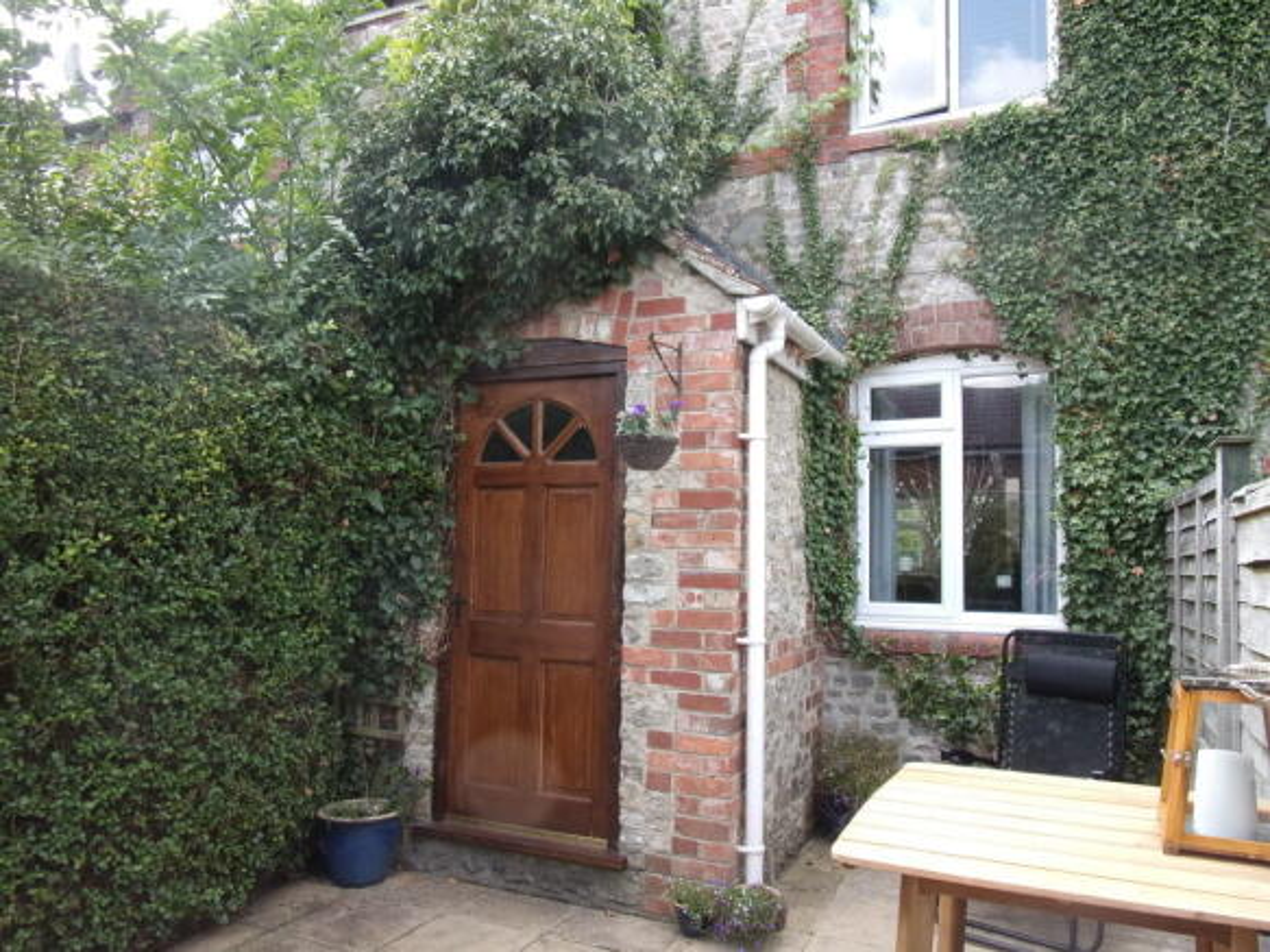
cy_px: 476
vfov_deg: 56.8
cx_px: 635
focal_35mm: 24
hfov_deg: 71.6
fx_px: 880
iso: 80
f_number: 3.3
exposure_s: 1/140
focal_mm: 4.3
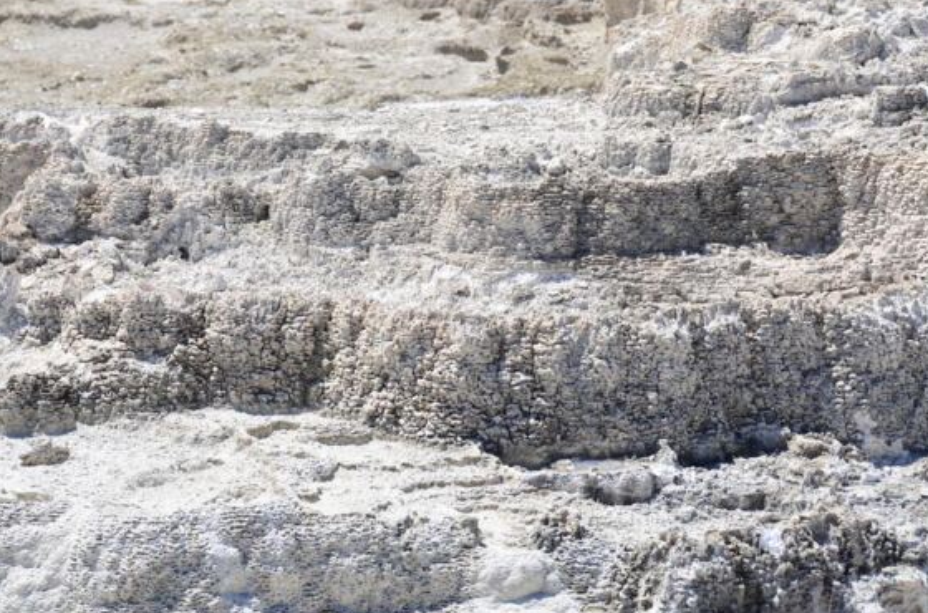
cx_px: 419
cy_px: 281
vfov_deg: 11.4
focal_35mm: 120
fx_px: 3085
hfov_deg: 17.1
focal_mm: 70
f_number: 8
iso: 200
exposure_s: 1/1000
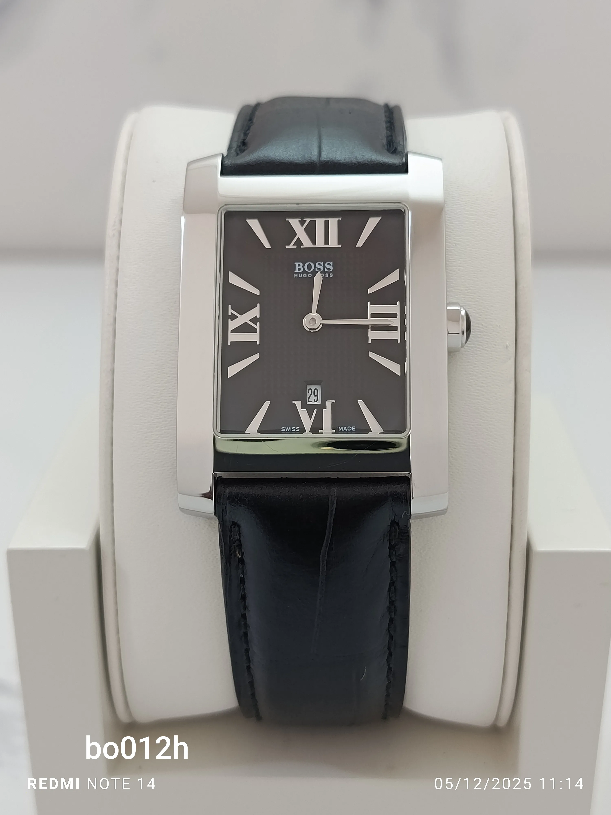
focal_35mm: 48
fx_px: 1130
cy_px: 408
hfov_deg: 30.3
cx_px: 306
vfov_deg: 39.7
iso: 431
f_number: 1.7
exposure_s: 1/100
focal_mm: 5.24
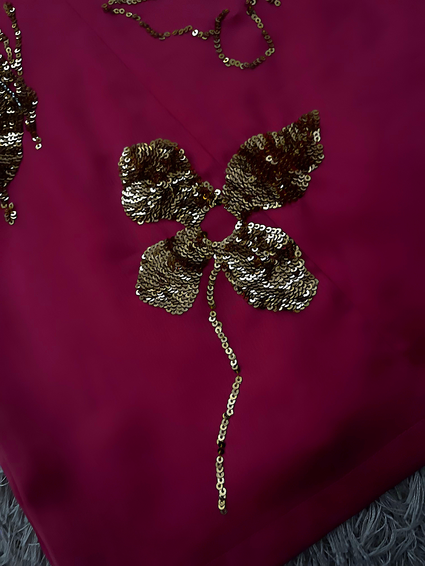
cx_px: 212
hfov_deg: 53.1
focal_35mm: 26
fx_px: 426
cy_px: 283
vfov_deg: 67.3
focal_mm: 5.1
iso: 2000
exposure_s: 1/36
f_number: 1.6
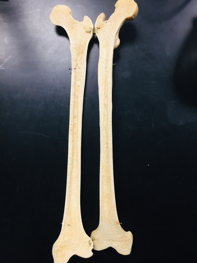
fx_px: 220
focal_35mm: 29
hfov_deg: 48.2
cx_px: 98
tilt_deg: -87.6
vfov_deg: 61.7
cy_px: 132
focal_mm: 4.15
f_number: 2.2
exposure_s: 1/30
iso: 80
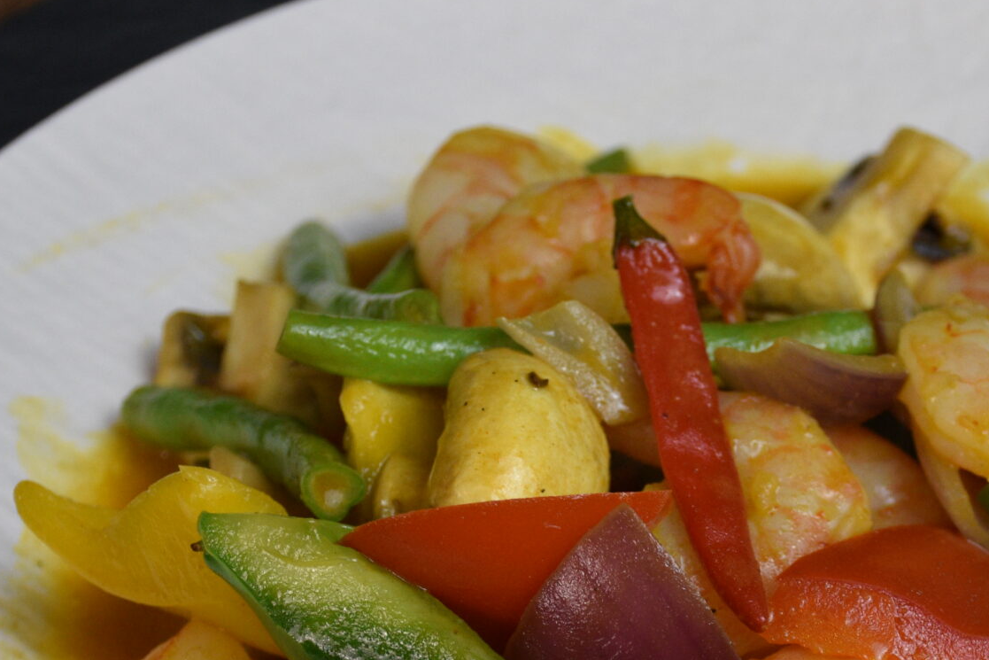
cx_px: 684
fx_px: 3022
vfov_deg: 12.4
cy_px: 581
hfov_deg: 18.5
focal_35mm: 110
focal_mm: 32
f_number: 4
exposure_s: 1/250
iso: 800
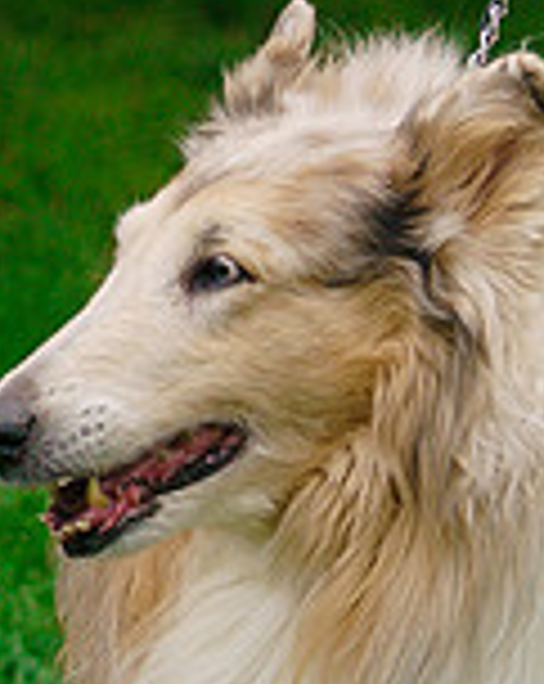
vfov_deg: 3.4
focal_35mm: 563
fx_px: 11365
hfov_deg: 2.7
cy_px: -410
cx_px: -1121
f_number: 2.8
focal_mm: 52
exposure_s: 1/250
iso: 100
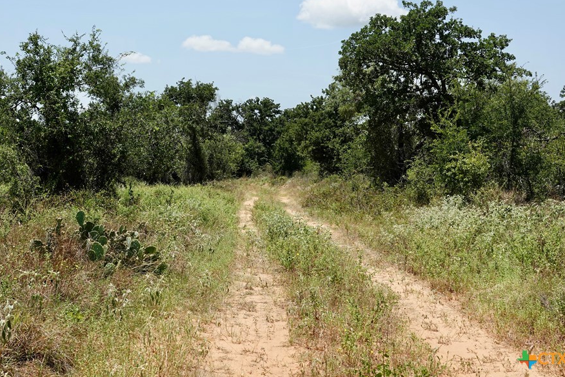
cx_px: 261
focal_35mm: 62
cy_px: 148
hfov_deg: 32.4
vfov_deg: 21.9
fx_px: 973
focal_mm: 18.21
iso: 100
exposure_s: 1/800
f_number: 4
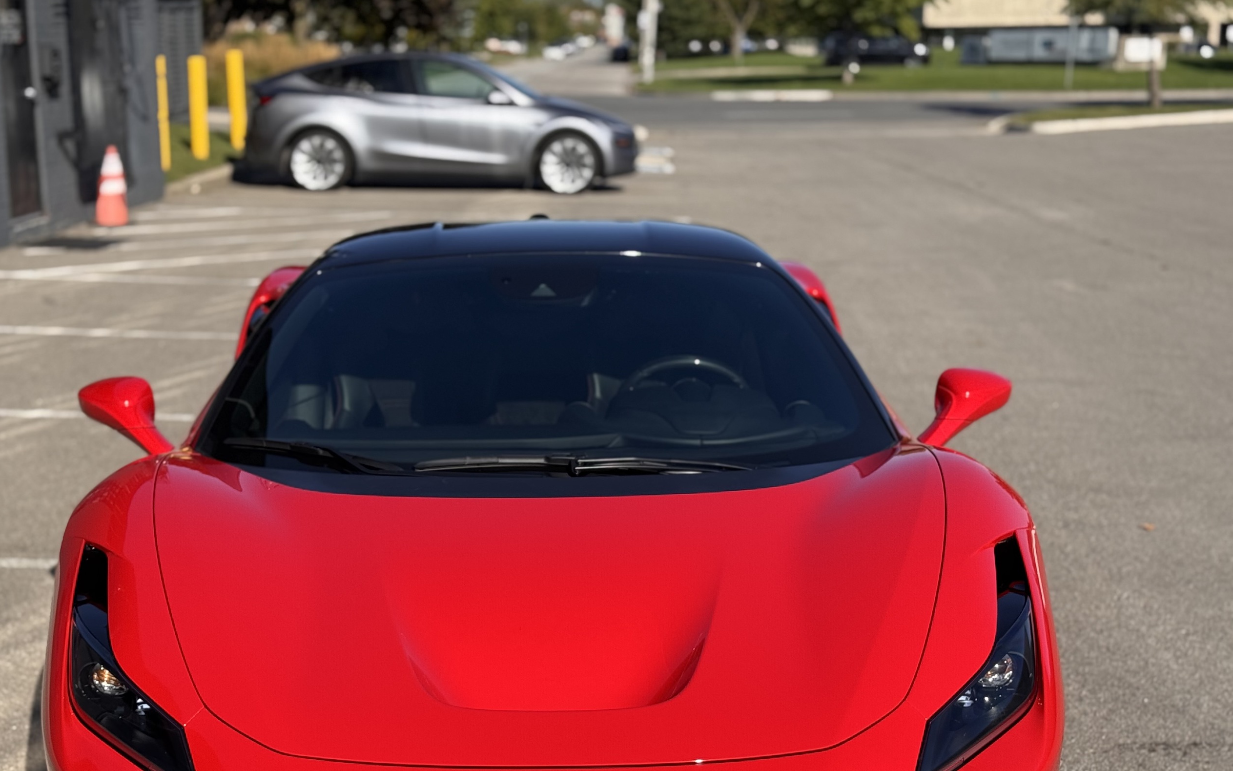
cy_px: 521
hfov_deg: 35.1
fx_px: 1949
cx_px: 541
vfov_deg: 22.3
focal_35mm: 58
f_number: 1.78
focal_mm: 6.76
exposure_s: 1/2833
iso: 64
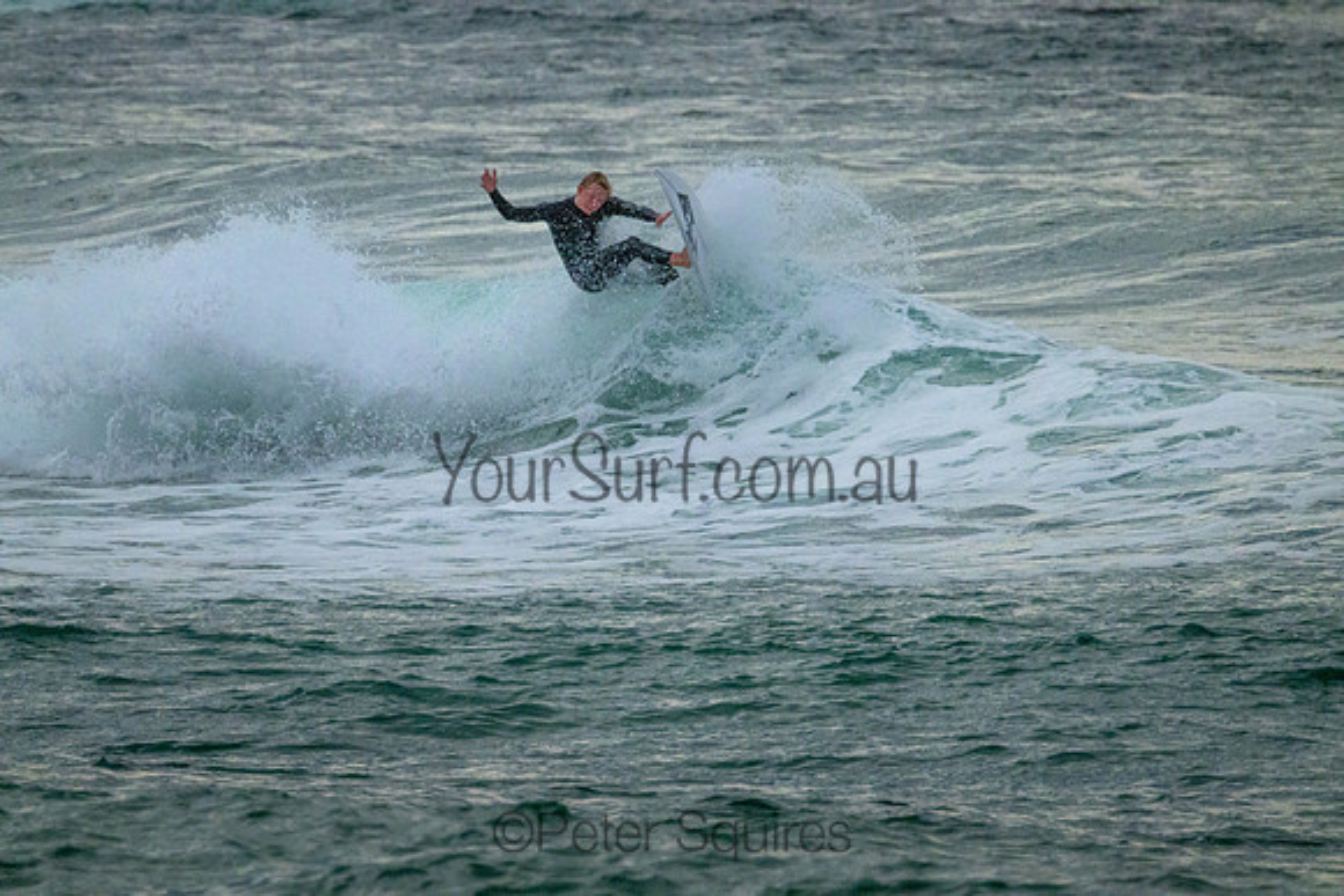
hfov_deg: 2.6
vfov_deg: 1.7
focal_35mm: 800
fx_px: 29872
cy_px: 448
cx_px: 672
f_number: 11
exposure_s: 1/5000
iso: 10000
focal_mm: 800
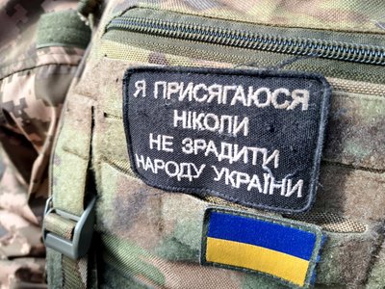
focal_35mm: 24
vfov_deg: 56.8
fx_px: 267
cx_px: 192
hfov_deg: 71.6
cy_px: 144
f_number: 1.8
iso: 50
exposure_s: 1/100
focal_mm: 5.23
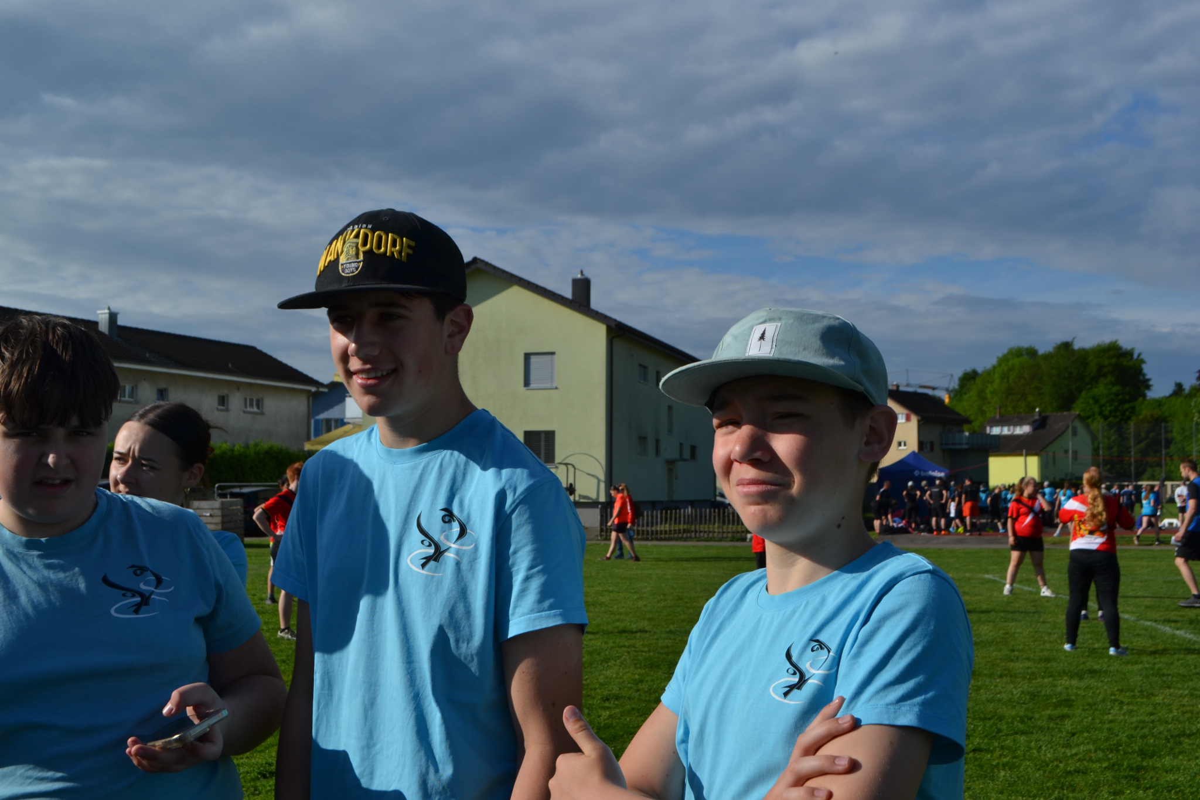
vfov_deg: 36.9
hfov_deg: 53.1
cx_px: 600
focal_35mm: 36
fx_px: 1200
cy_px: 400
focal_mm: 24
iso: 100
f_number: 9
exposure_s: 1/320
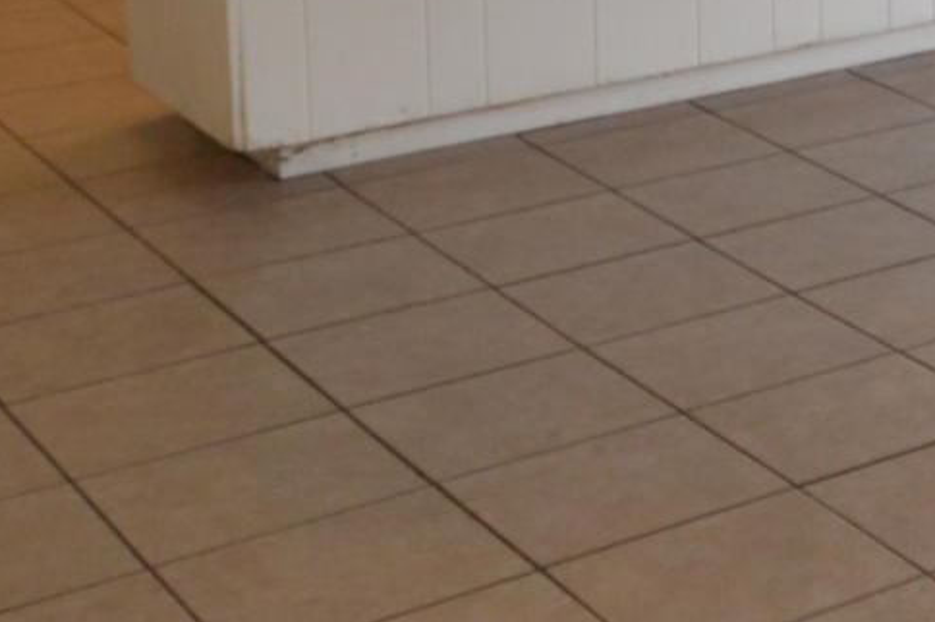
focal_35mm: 93
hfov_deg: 17.7
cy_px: -311
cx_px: 1671
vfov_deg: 13.8
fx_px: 2414
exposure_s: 1/100
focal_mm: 10
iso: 400
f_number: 5
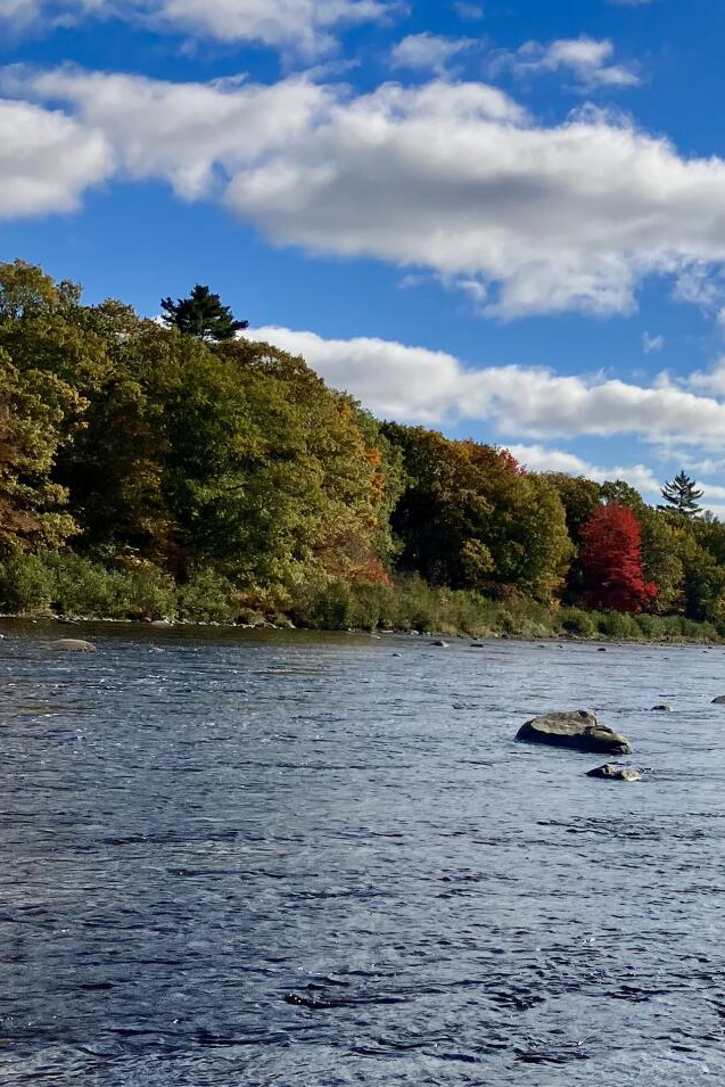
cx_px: 730
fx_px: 1842
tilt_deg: -5.4
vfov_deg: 32.5
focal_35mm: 61
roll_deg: -3.9
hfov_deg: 21.5
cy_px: 757
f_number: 1.8
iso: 32
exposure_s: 1/5348
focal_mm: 3.99
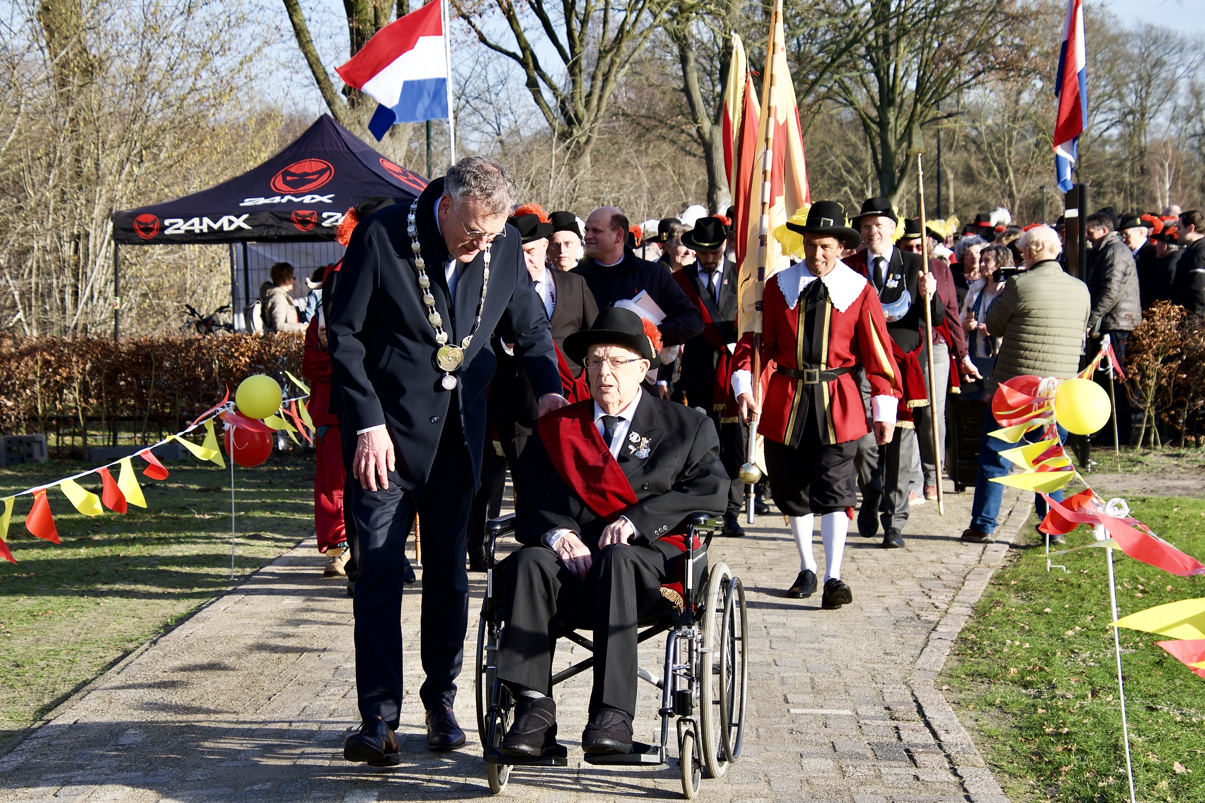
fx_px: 2912
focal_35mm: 87
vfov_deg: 15.7
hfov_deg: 23.4
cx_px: 602
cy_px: 402
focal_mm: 58
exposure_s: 1/250
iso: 160
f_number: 5.6
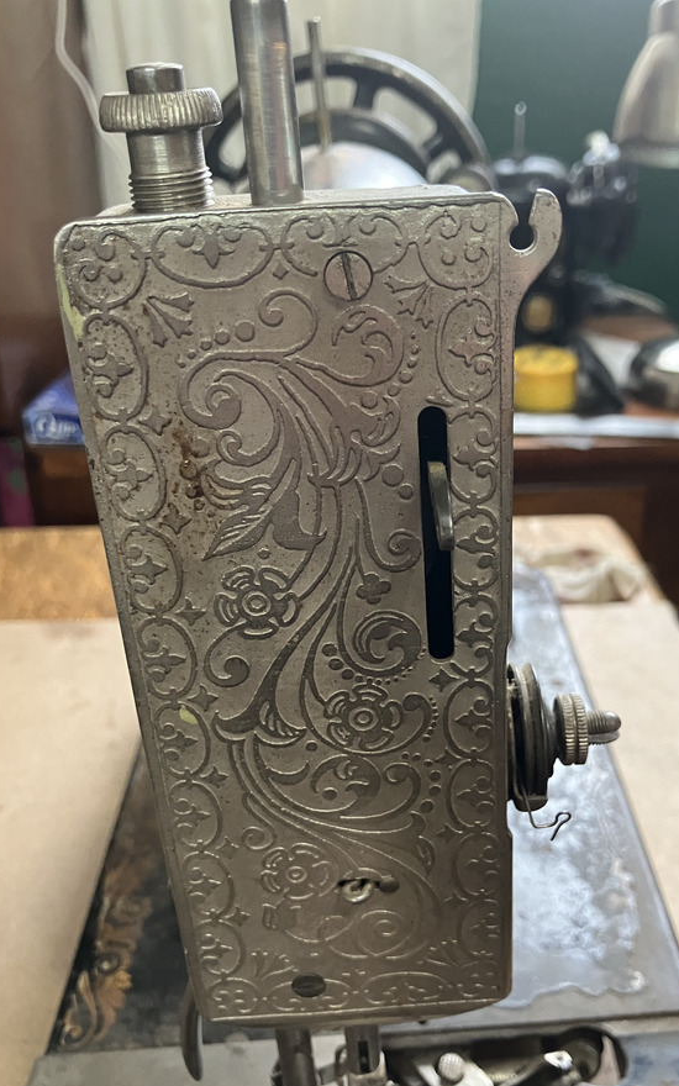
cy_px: 571
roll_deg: +0.6
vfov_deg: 56.7
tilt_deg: -26.0
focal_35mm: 34
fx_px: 1007
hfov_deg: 37.2
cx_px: 394
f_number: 1.8
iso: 200
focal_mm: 3.99
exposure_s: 1/60
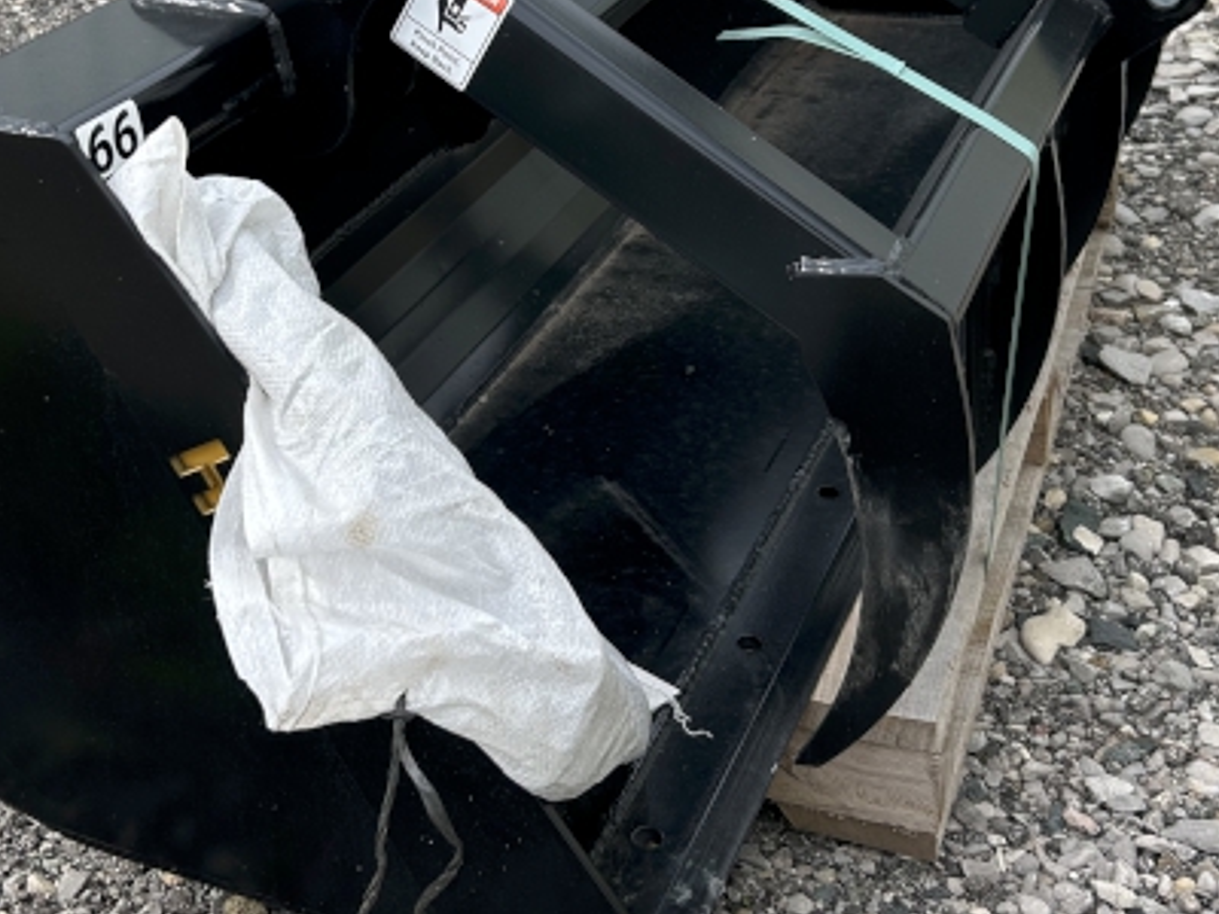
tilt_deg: -26.2
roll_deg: +3.7
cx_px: 488
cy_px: 225
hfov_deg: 36.7
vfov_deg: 27.6
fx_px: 1831
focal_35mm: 52
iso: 50
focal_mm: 5.7
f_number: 1.5
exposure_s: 1/1449
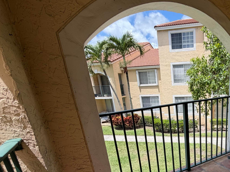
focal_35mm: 24
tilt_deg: -17.2
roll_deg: +3.4
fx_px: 159
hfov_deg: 64.6
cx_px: 187
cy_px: 131
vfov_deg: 54.0
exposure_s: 1/770
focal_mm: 2.22
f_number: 2.2
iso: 40
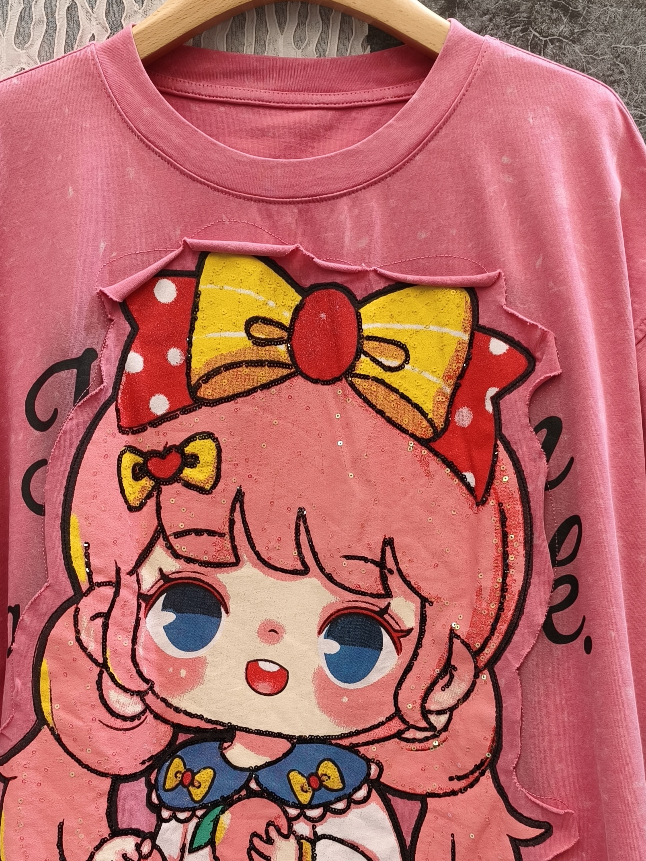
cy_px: 606
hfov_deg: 34.3
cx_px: 302
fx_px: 1045
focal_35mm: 42
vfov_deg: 43.8
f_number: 1.62
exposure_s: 1/99.9
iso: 80
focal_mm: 6.45
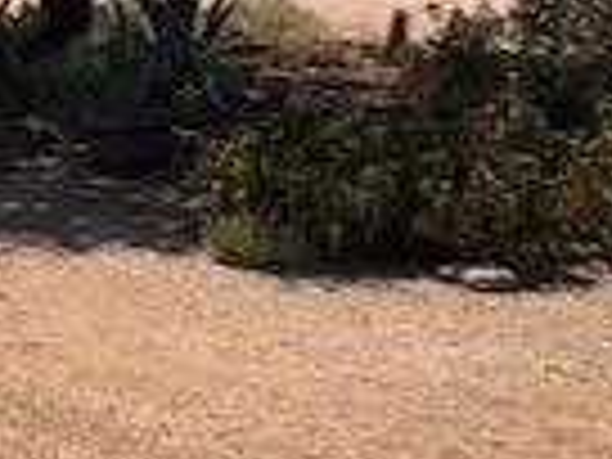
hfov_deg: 14.2
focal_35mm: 132
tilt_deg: -0.9
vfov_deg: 10.9
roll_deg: +1.7
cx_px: -225
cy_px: -153
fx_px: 2334
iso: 20
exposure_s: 1/3040
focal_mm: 3.99
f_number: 1.8
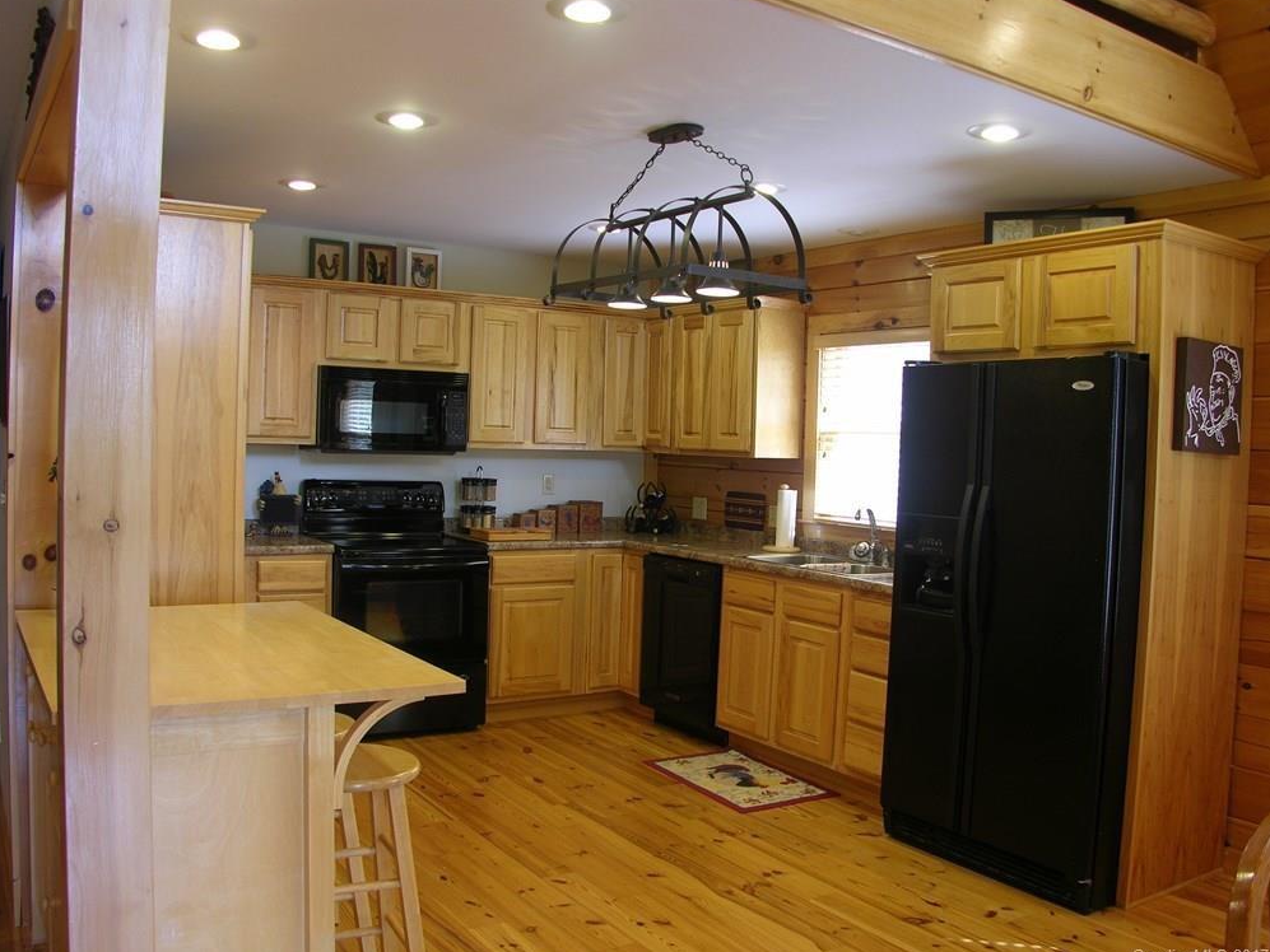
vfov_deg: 37.7
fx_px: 1394
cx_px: 627
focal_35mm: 38
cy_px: 480
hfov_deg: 49.0
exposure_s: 1/10.4
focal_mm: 9.5
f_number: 2.8
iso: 50
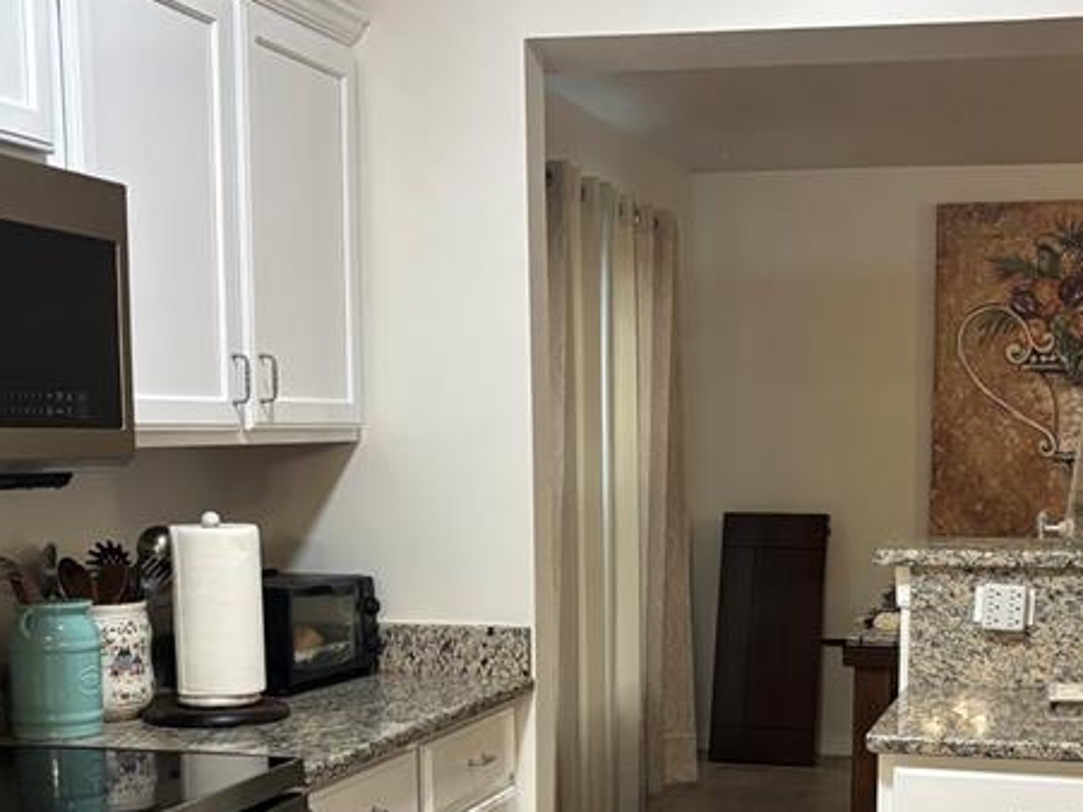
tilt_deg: -8.4
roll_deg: -0.5
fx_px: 1845
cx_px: 677
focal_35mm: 59
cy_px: 721
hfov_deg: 32.6
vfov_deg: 24.2
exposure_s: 1/60
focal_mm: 5.96
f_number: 1.6
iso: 250
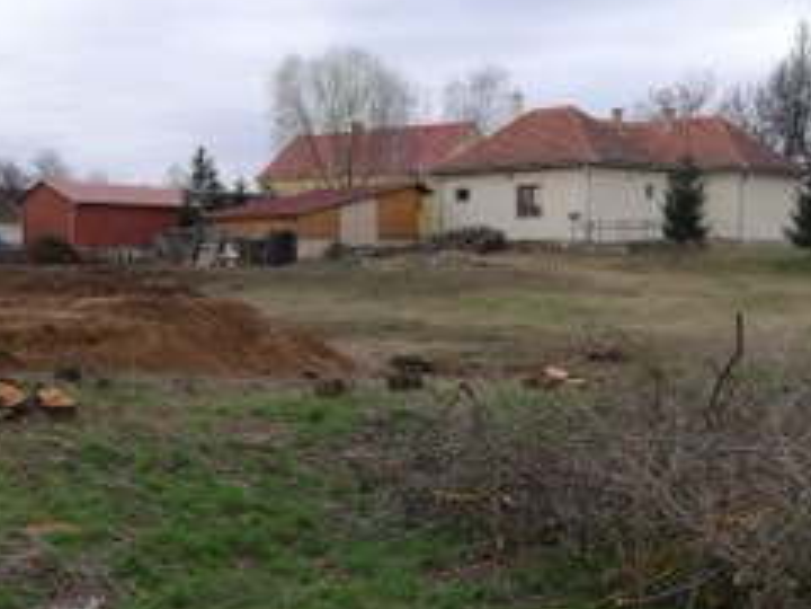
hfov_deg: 36.8
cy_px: 365
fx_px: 1218
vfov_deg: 28.0
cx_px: 351
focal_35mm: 52
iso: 50
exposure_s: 1/235
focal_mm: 3.81
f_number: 2.2
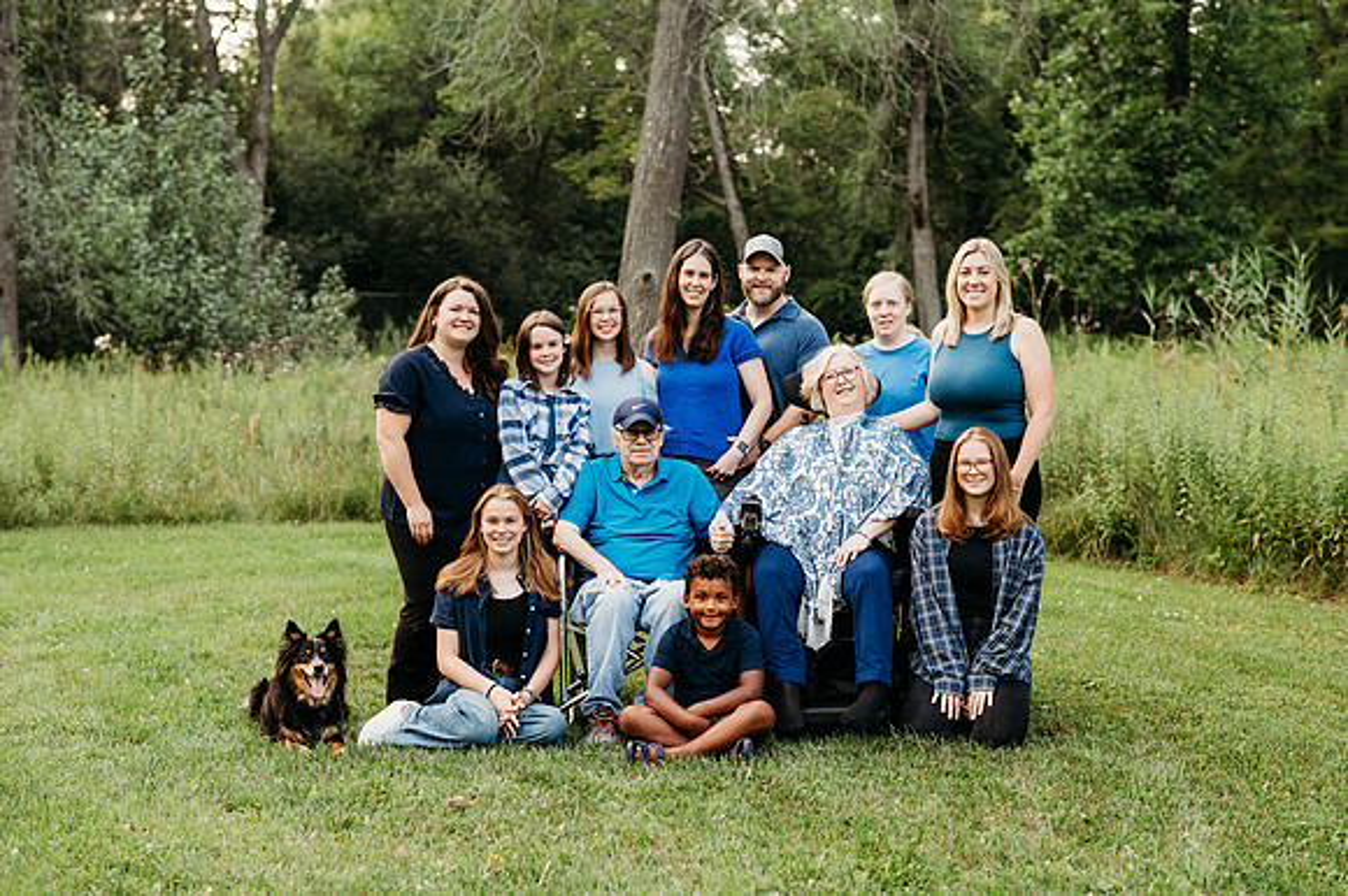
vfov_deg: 23.4
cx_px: 674
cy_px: 448
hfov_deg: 34.5
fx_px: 2170
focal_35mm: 58
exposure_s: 1/320
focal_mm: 58
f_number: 2.8
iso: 400
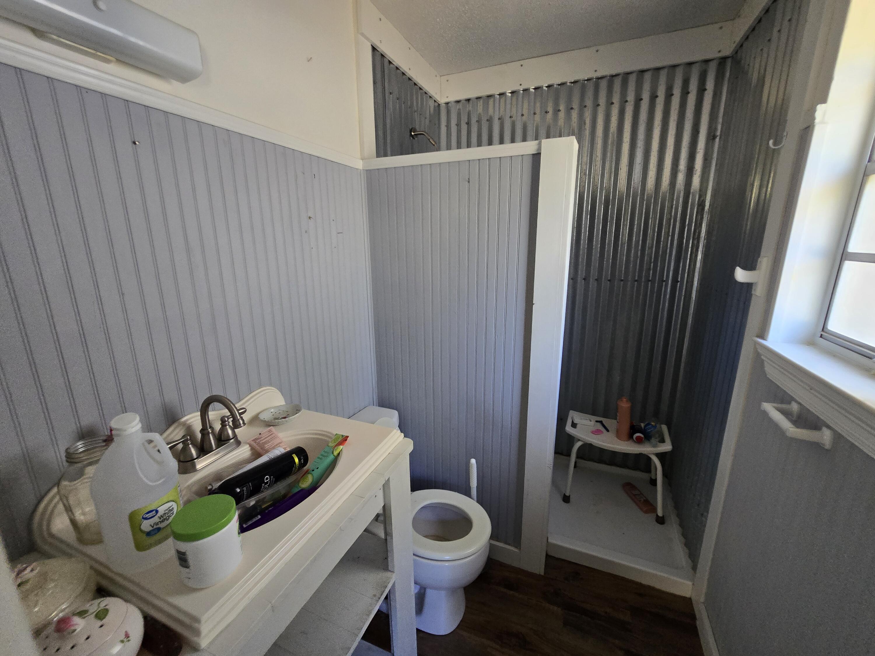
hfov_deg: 106.2
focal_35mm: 13
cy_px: 328
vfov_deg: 89.9
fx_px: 329
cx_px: 438
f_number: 2.2
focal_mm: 2.2
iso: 320
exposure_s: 1/60
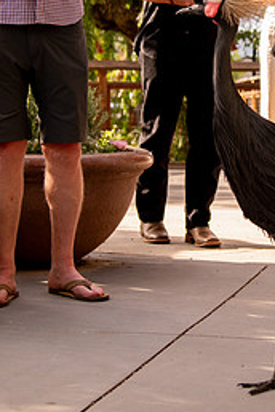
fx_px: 1421
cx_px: 255
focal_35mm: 124
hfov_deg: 11.0
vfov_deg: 16.4
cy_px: 108
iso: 400
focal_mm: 44
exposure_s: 1/500
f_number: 4
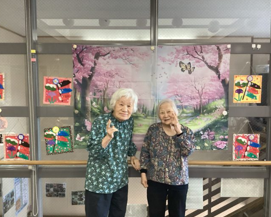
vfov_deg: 44.5
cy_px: 108
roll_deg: -0.1
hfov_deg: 54.2
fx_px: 265
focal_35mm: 33
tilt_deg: -4.1
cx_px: 135
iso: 320
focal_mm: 3.3
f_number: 2.4
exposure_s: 1/40
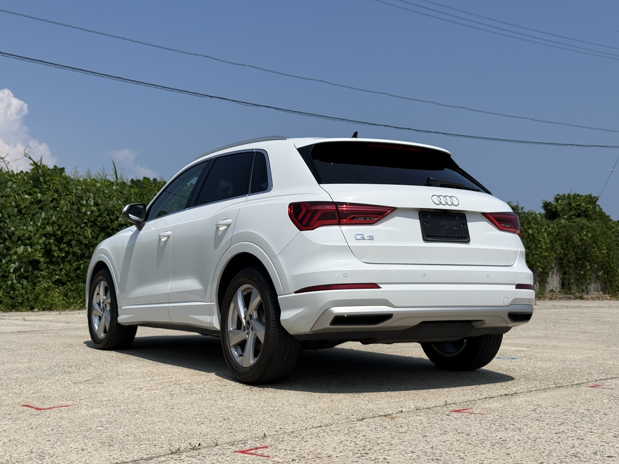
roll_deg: +0.5
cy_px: 232
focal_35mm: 48
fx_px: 858
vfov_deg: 30.3
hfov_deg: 39.7
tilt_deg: +3.5
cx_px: 310
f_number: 1.78
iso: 64
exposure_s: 1/9901
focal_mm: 6.76
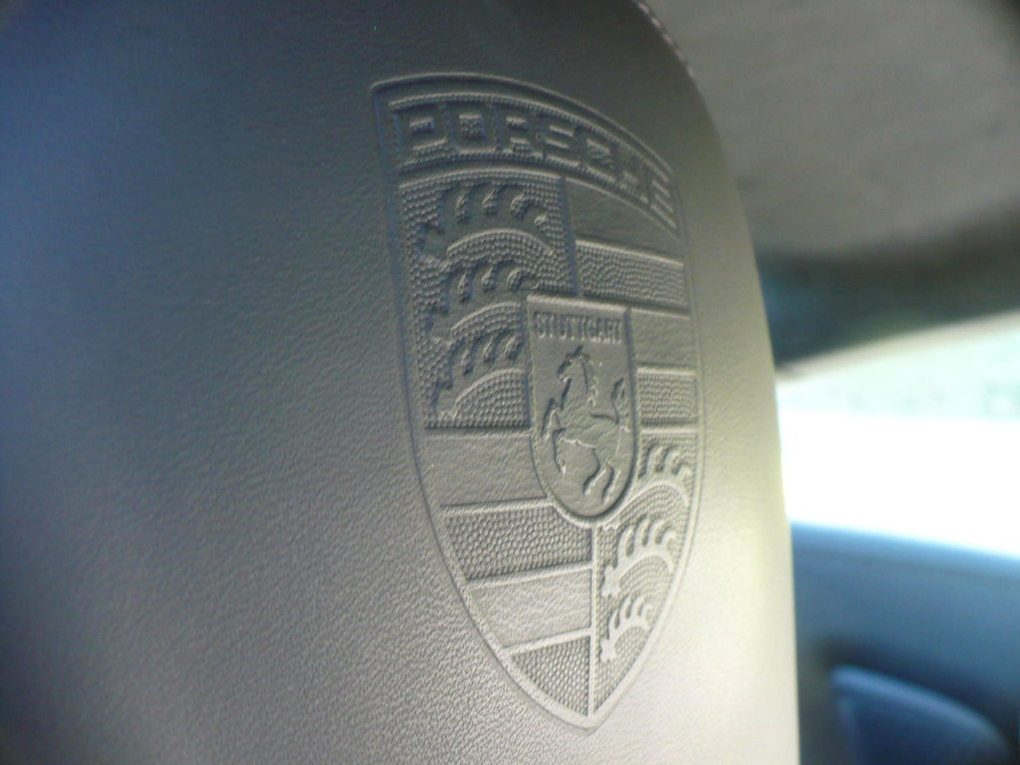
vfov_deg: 38.7
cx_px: 510
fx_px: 1090
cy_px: 382
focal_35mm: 37
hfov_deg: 50.1
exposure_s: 1/25
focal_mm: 6.1
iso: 200
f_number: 2.8
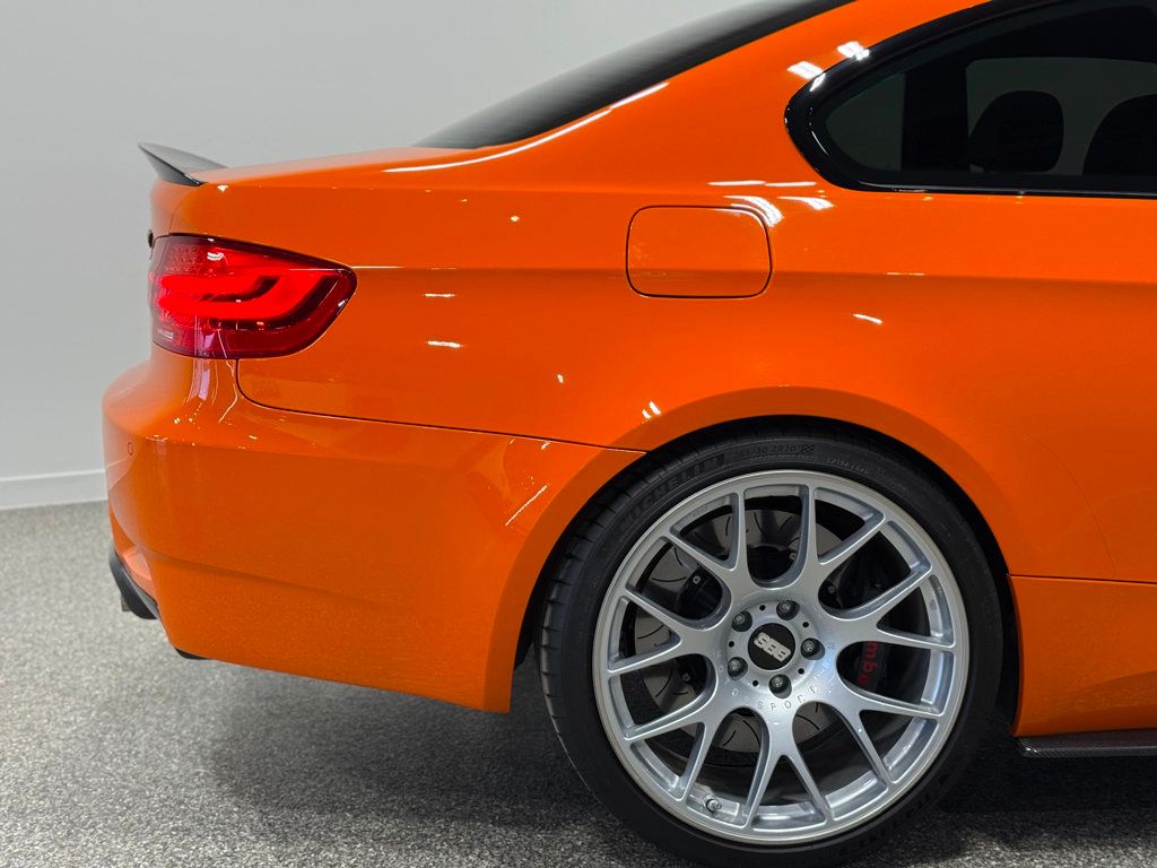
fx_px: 1604
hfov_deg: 39.7
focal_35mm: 48
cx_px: 578
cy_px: 434
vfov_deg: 30.3
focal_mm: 6.76
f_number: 1.78
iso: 80
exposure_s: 1/249
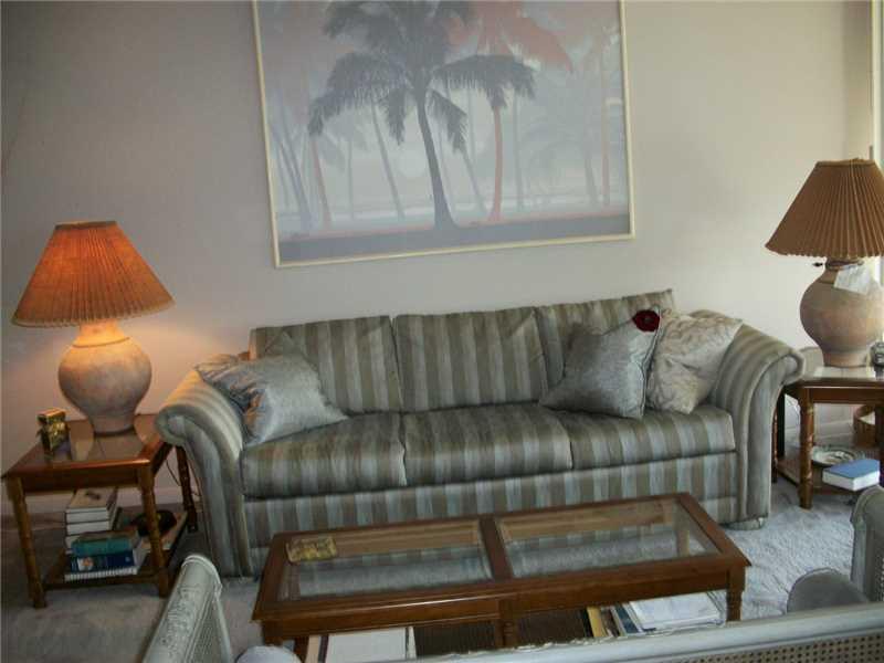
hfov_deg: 52.6
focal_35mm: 35
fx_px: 894
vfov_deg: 40.7
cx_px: 442
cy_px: 332
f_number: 3.1
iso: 160
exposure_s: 1/30
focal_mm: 6.3
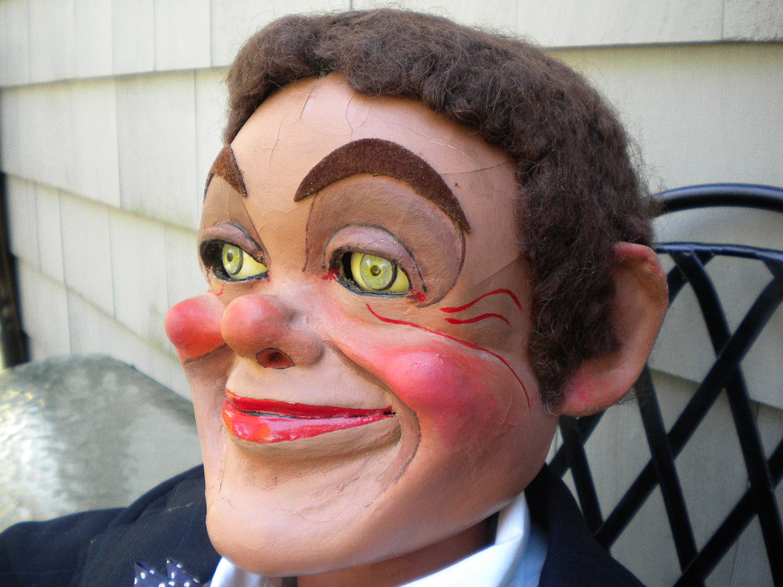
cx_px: 392
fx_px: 792
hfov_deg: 52.6
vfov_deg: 40.7
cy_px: 294
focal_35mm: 35
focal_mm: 6.3
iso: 185
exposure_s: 1/55.3
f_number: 3.1
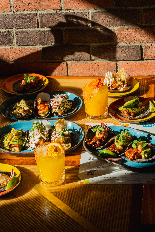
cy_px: 116
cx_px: 78
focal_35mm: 90
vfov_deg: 22.6
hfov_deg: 15.2
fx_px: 581
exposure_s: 1/125
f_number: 20
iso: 1000
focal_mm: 90
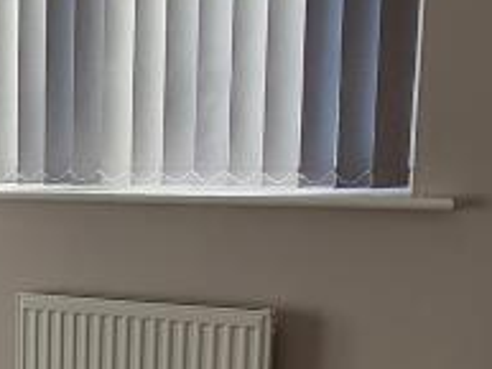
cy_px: 254
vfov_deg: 21.2
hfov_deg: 20.0
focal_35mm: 69
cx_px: -405
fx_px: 981
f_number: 2.2
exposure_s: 1/120
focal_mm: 1.74
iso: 32
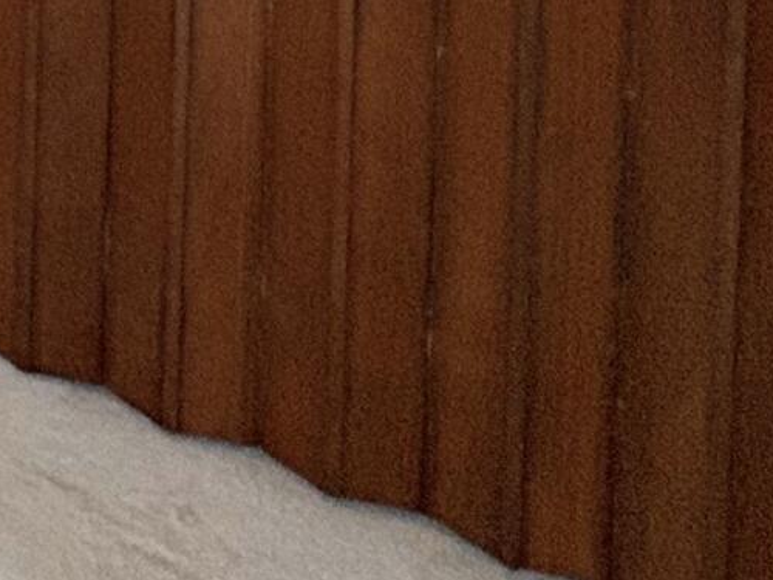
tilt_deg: -1.3
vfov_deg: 13.9
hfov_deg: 16.1
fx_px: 1876
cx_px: -897
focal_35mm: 84
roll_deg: -0.7
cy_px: -698
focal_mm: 2.22
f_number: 2.2
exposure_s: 1/60
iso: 200
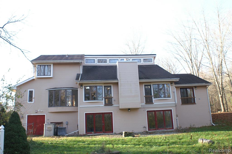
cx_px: 116
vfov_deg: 39.9
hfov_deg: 57.3
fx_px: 212
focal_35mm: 33
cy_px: 77
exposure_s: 1/60
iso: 100
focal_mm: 22
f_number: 5.6
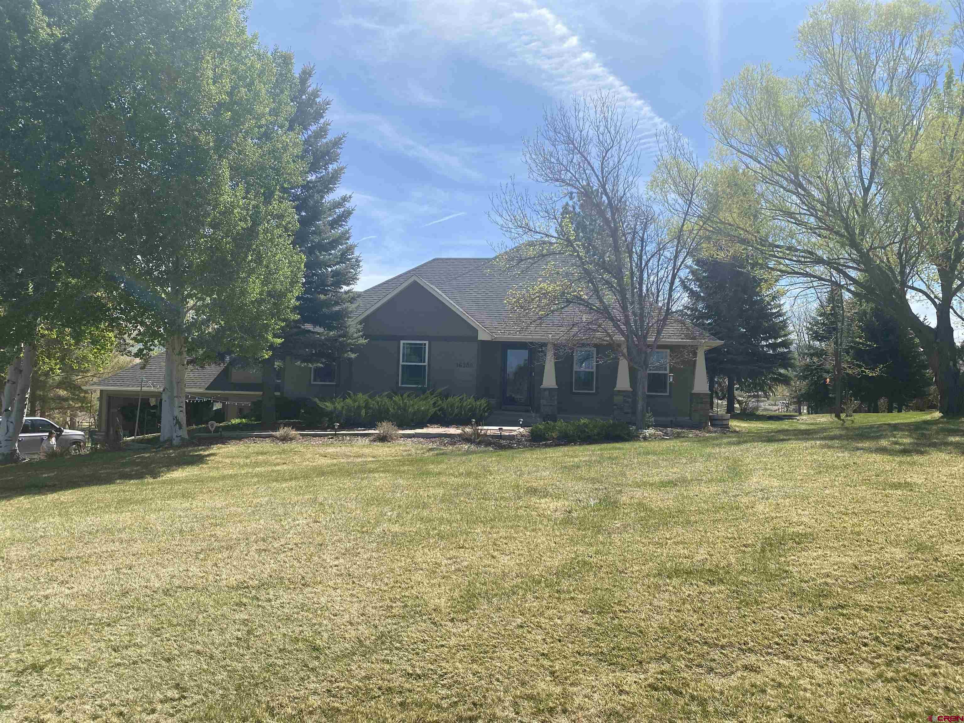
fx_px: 724
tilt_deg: +2.5
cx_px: 482
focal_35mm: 26
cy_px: 362
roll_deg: +0.2
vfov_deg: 53.1
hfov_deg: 67.3
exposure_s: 1/2890
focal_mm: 4.25
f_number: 1.8
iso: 32
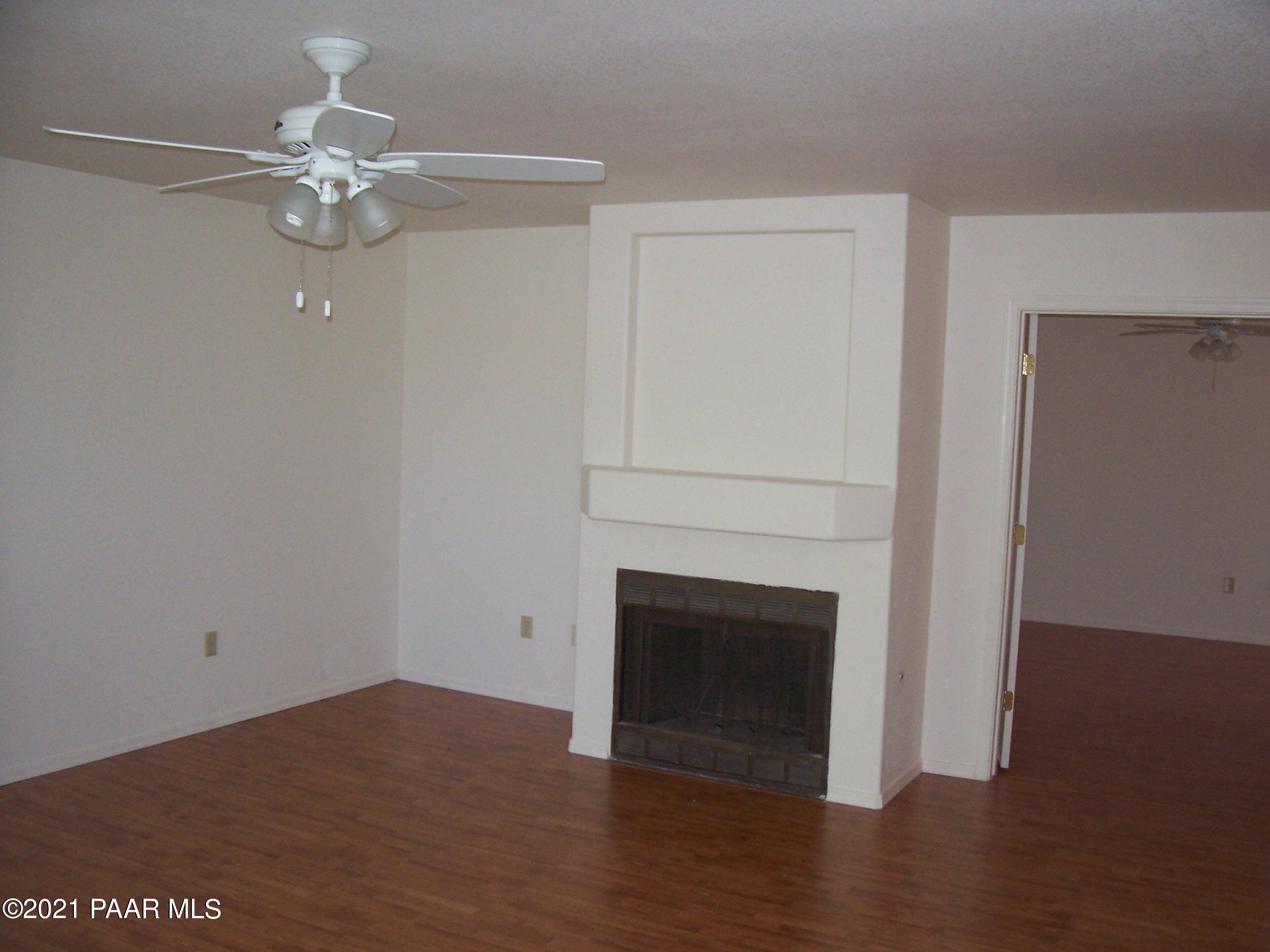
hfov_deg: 54.0
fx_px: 1247
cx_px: 635
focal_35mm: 34
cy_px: 476
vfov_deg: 41.8
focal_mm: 5.6
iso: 125
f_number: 2.7
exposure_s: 1/60
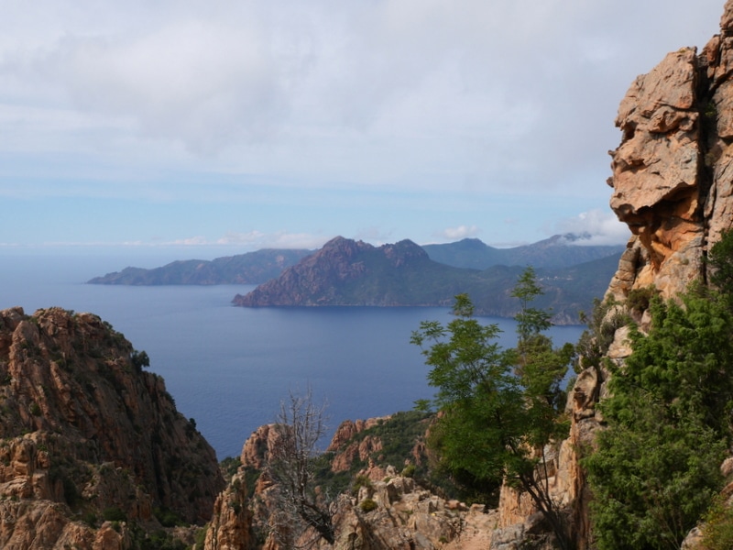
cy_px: 275
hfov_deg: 46.8
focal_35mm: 40
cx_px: 366
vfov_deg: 36.0
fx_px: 847
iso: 200
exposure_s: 1/400
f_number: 10
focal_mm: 20
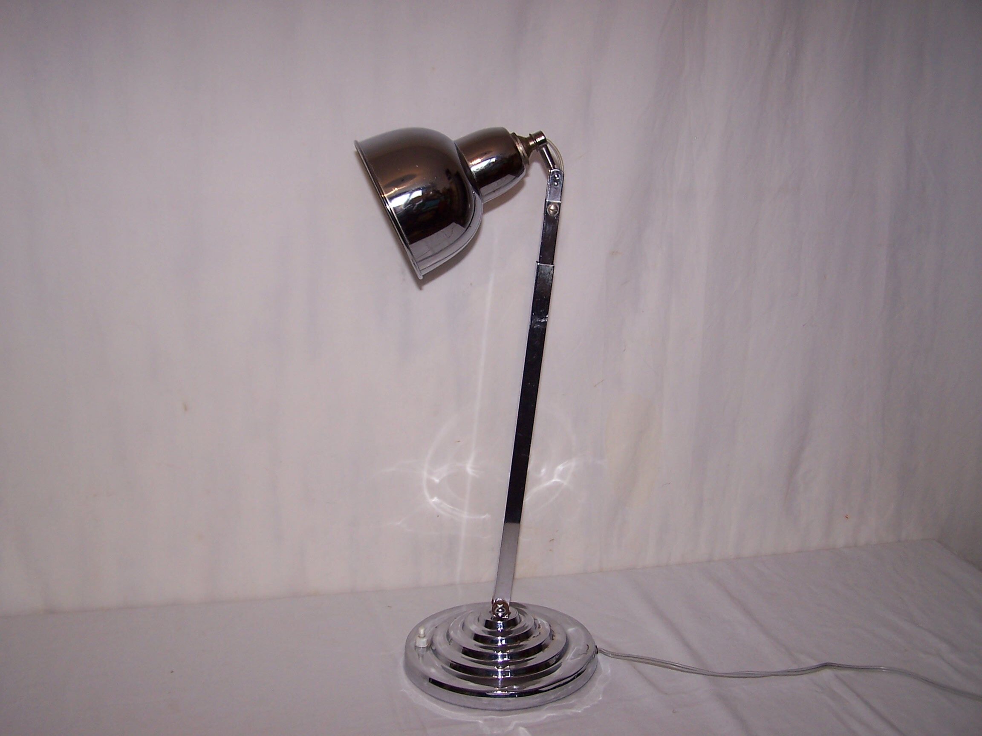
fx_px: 1078
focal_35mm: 38
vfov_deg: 37.7
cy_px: 368
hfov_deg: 49.0
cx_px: 491
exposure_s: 1/60
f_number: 2.8
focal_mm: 6.3
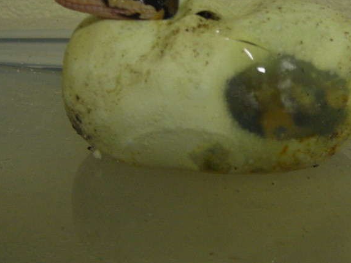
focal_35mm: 68
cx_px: 213
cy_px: 85
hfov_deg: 28.5
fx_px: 690
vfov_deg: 21.5
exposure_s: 1/16.3
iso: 200
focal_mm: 6.3
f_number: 3.2
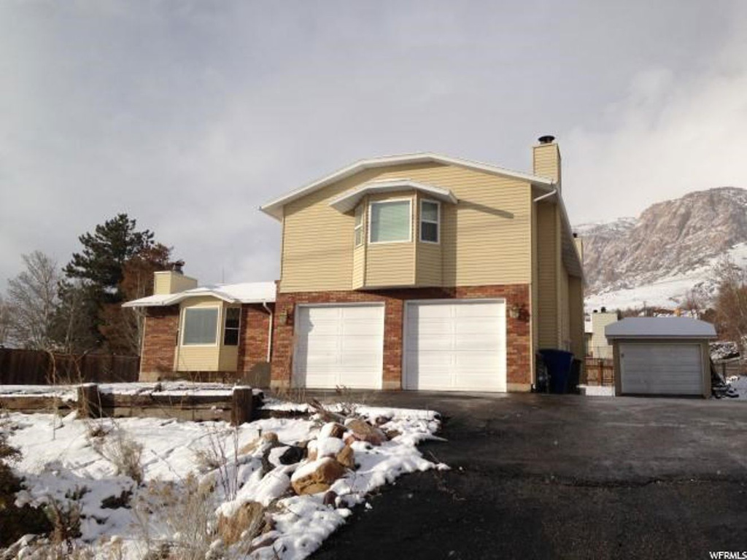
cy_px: 280
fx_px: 712
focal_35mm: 33
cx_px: 374
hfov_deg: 55.4
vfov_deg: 42.9
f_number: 2.4
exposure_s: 1/3390
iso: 50
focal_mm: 4.12
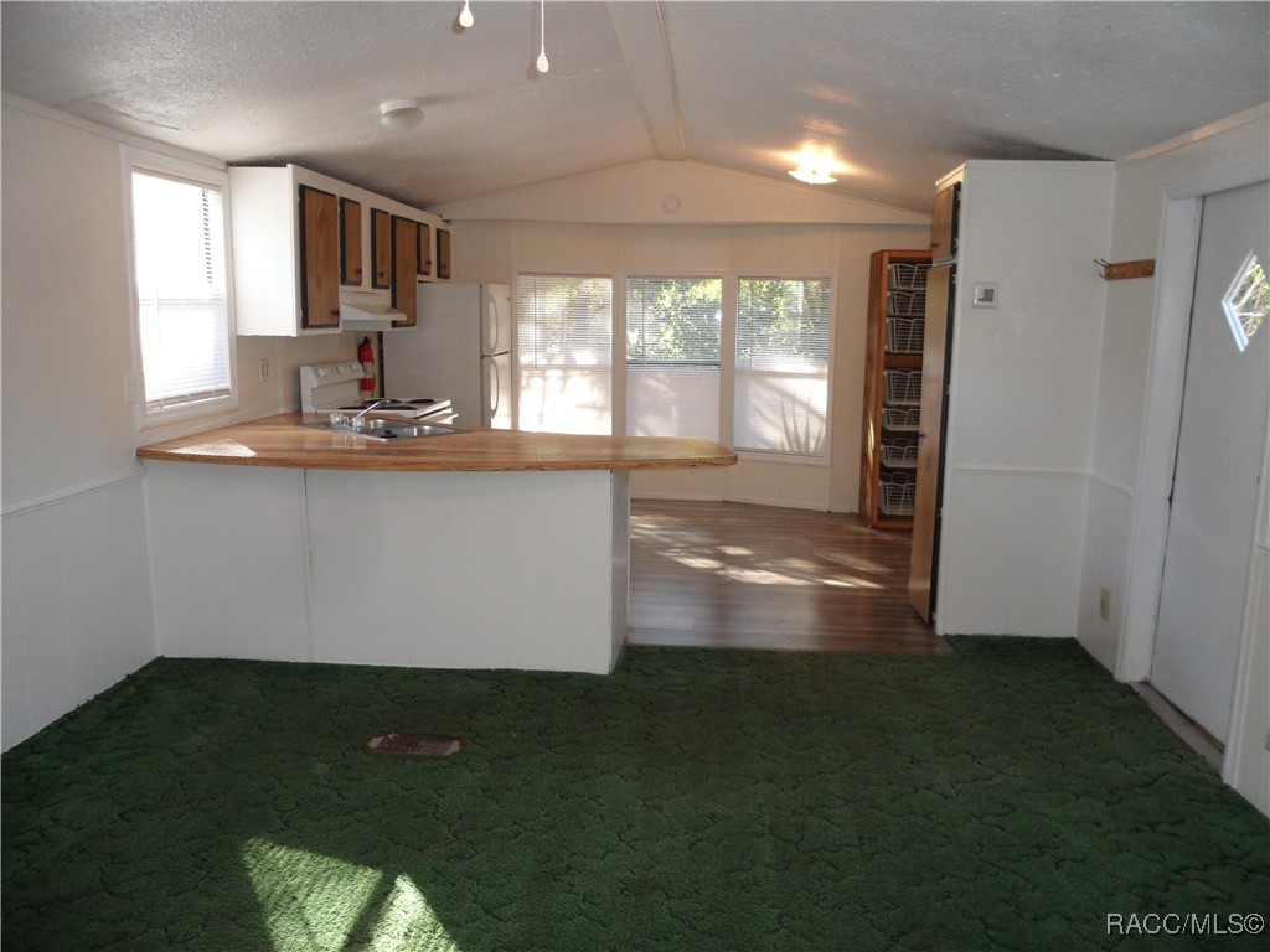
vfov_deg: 51.4
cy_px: 476
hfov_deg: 65.3
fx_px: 991
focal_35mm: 27
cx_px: 635
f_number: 3.5
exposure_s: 1/45
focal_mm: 4.9
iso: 200
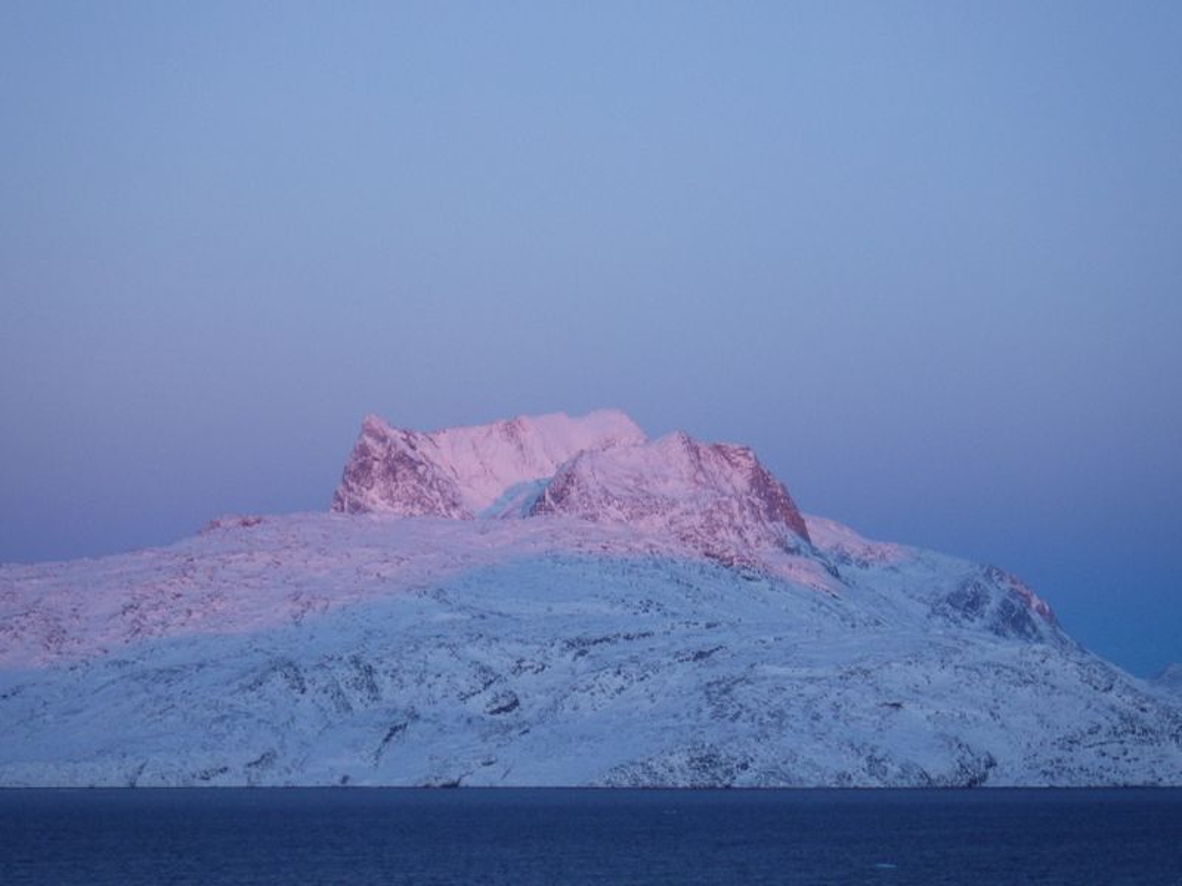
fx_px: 3927
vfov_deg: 12.9
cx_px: 591
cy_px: 443
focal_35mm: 115
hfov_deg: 17.1
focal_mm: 20.6
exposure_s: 1/100
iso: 320
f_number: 5.2
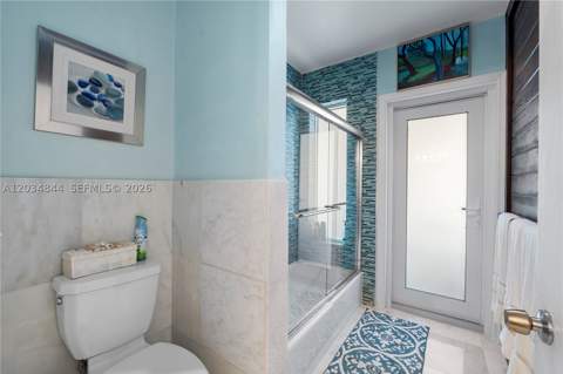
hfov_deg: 100.4
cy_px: 187
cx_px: 282
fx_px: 234
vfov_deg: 77.2
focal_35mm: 15
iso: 160
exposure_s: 1/4
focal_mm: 10
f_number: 11
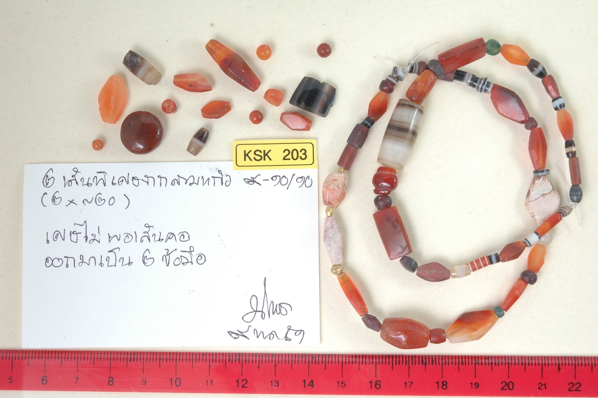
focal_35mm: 69
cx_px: 299
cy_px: 199
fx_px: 1145
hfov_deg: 29.3
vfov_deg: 19.7
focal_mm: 46
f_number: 25
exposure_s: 1/20
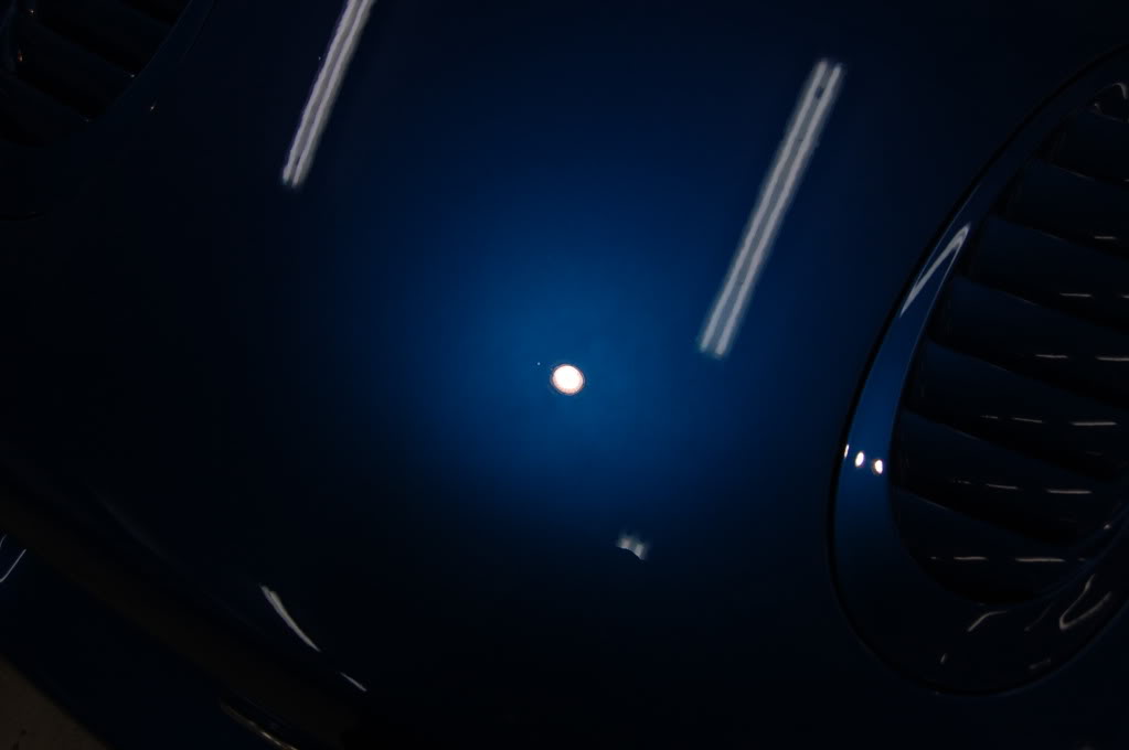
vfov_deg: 43.5
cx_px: 564
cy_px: 375
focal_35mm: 30
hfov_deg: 62.0
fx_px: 940
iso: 200
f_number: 7.1
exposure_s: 1/200
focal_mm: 20
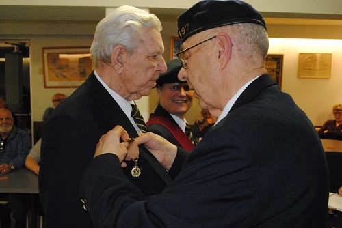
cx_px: 171
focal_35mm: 39
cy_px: 114
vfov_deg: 34.3
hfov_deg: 49.5
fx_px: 371
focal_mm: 26
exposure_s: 1/60
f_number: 5.6
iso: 1600
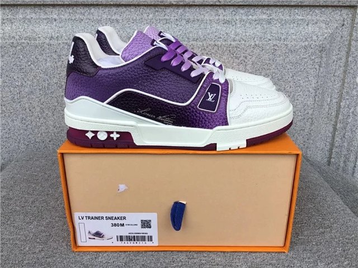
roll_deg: +0.1
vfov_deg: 45.4
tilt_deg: -20.4
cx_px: 179
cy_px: 134
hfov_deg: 58.4
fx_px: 321
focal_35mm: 31
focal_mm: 3.3
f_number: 2.4
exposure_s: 1/509
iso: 25
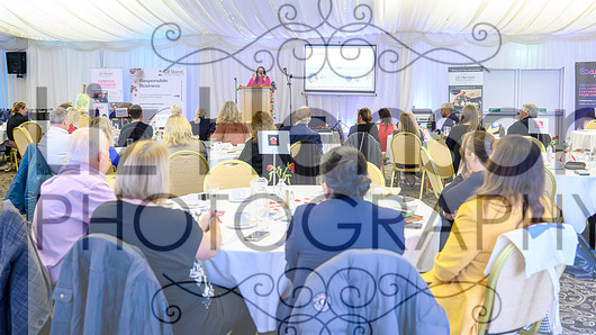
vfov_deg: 33.6
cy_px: 140
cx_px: 327
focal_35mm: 35
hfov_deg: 56.5
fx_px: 553
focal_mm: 30
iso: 12800
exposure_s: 1/100
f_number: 3.5
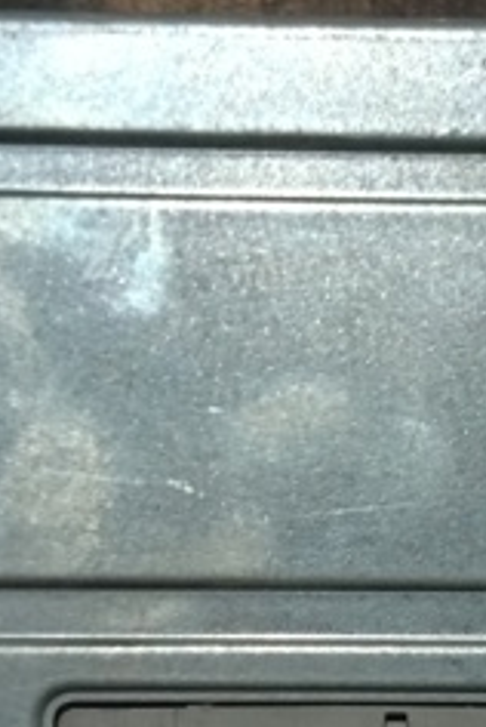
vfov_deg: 27.6
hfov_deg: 18.5
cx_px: 408
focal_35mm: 73
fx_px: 1474
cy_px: 465
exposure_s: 1/20
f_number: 1.8
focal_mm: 3.96
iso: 535
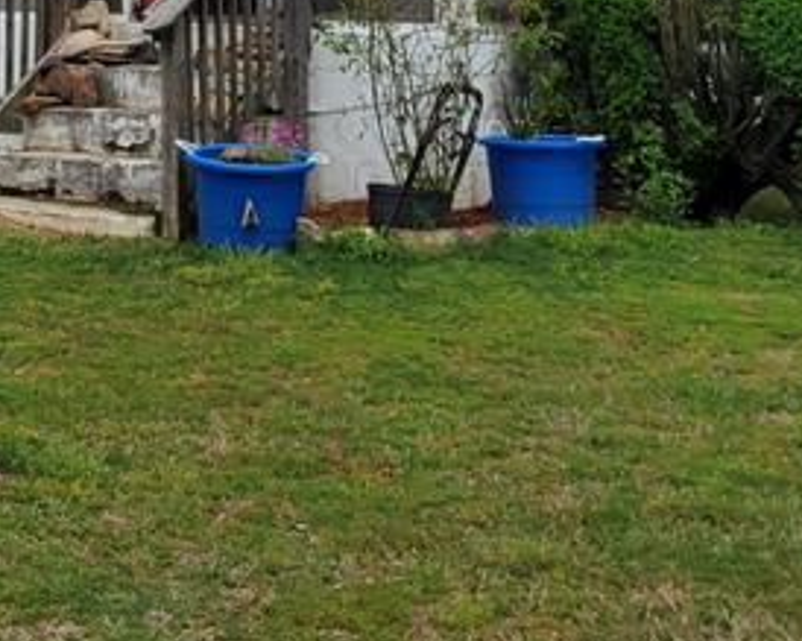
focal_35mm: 95
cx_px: -56
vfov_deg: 14.7
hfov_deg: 19.4
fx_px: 2254
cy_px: -419
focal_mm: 5.4
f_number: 1.8
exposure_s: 1/2628
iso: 40
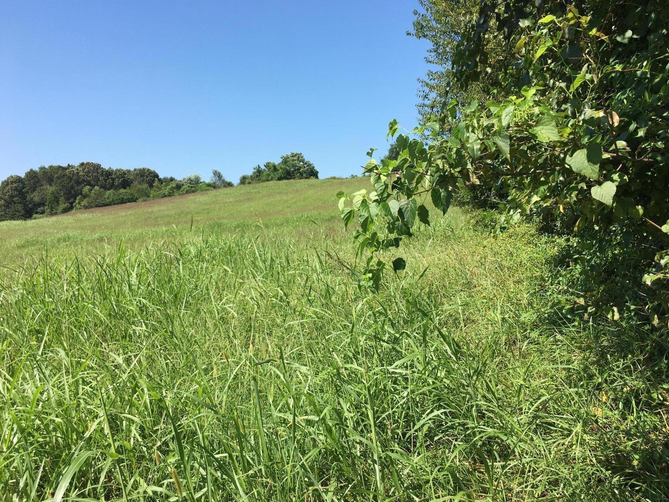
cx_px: 330
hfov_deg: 60.0
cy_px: 246
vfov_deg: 46.8
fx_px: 580
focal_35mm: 30
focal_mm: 4.15
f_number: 2.2
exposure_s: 1/1241
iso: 25
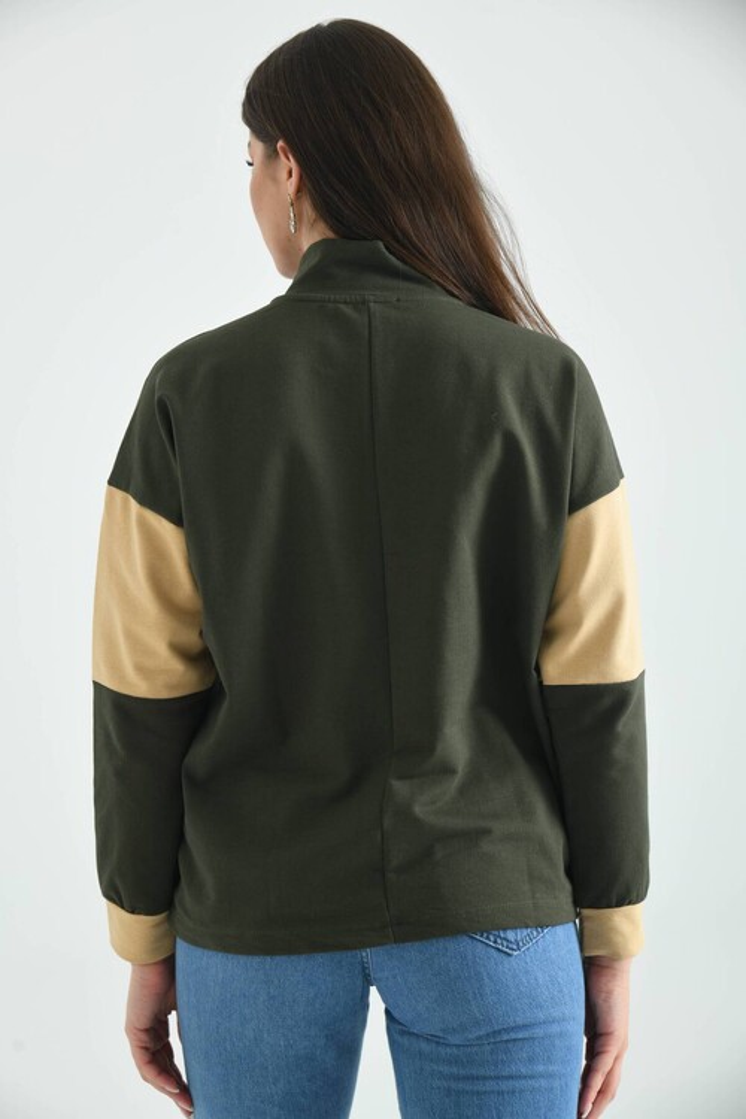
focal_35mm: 62
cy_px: 560
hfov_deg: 21.9
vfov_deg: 32.4
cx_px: 373
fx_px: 1927
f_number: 6.3
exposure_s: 1/125
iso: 100
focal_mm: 62
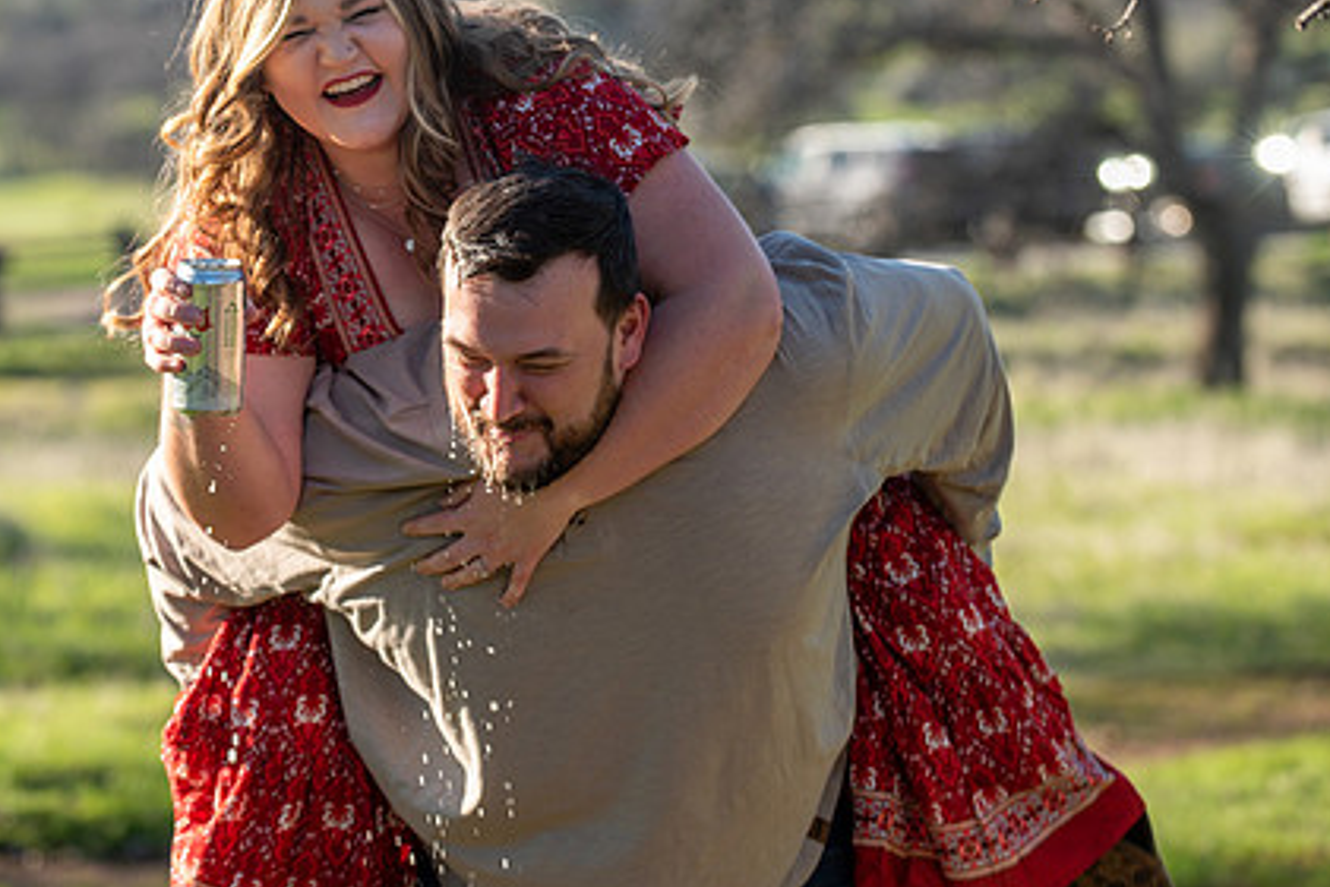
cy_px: 339
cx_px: 449
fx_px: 6615
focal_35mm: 179
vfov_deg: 7.7
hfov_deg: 11.5
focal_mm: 130
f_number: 4
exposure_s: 1/250
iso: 50
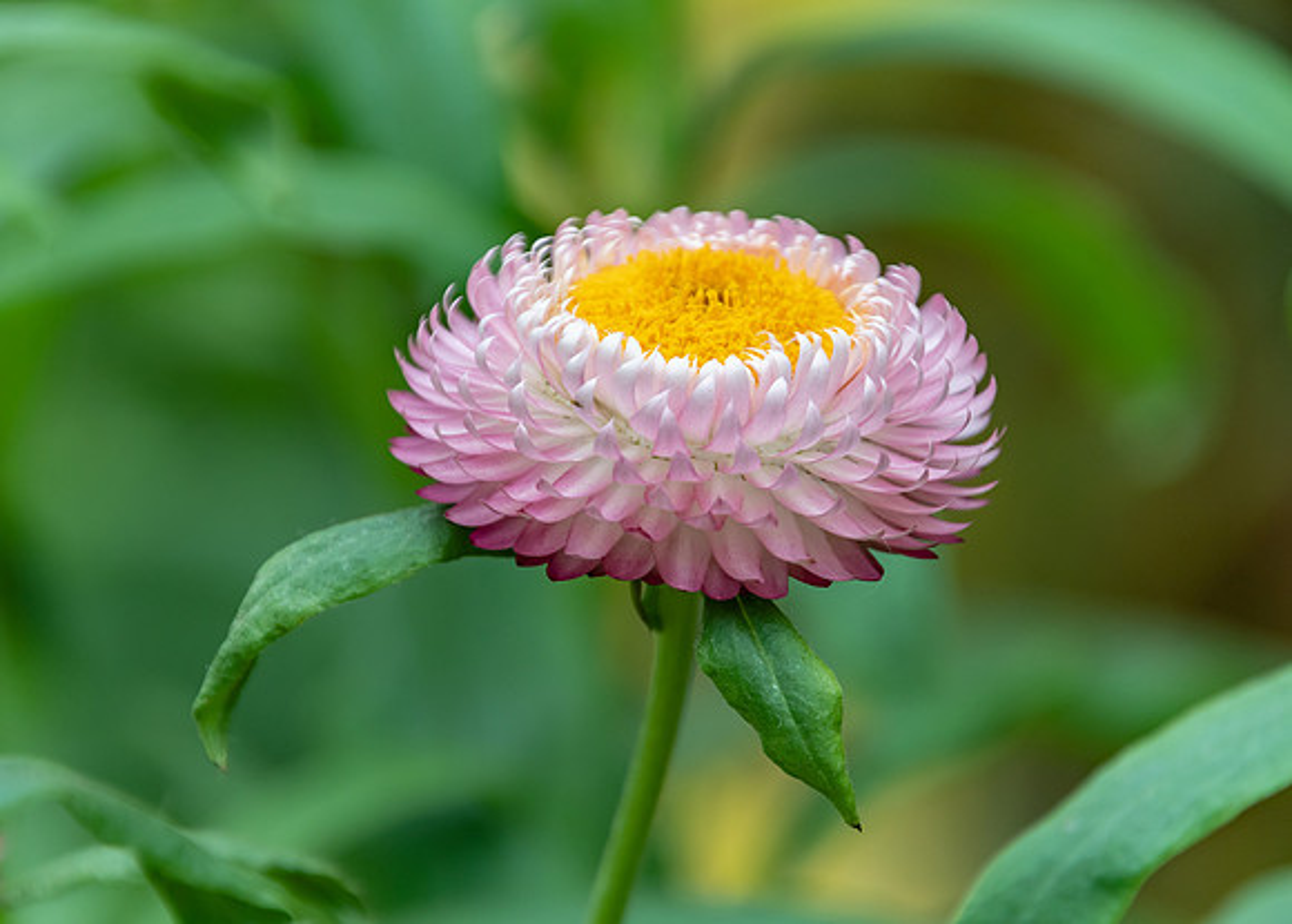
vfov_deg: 2.2
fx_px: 23923
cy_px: 446
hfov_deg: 3.1
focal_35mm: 652
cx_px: 577
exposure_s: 1/500
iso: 400
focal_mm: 400
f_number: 6.3
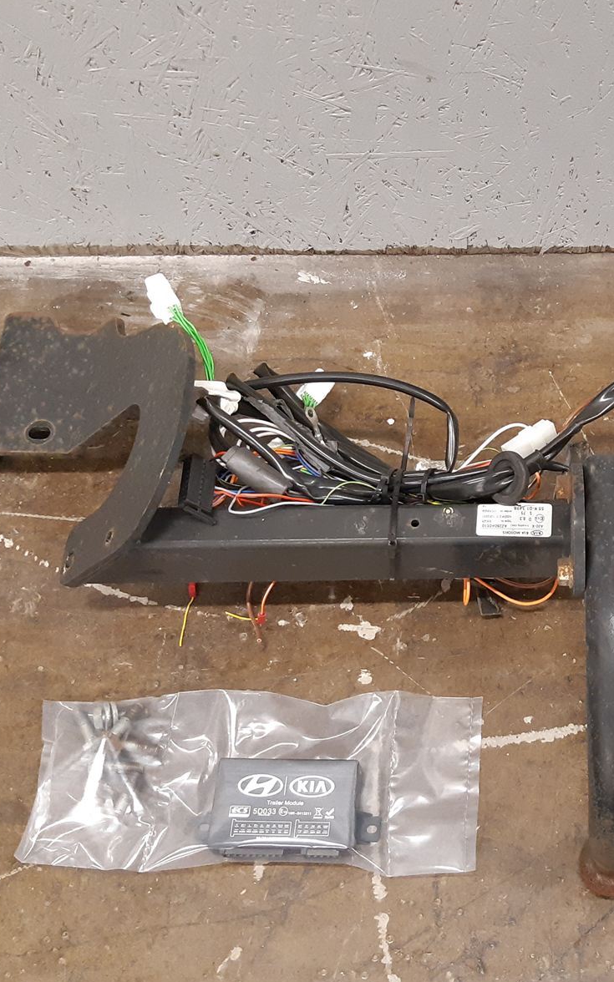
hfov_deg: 25.7
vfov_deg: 41.8
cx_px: 589
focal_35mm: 48
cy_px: 513
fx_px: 1285
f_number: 1.7
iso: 250
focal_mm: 3.93
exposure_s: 1/50
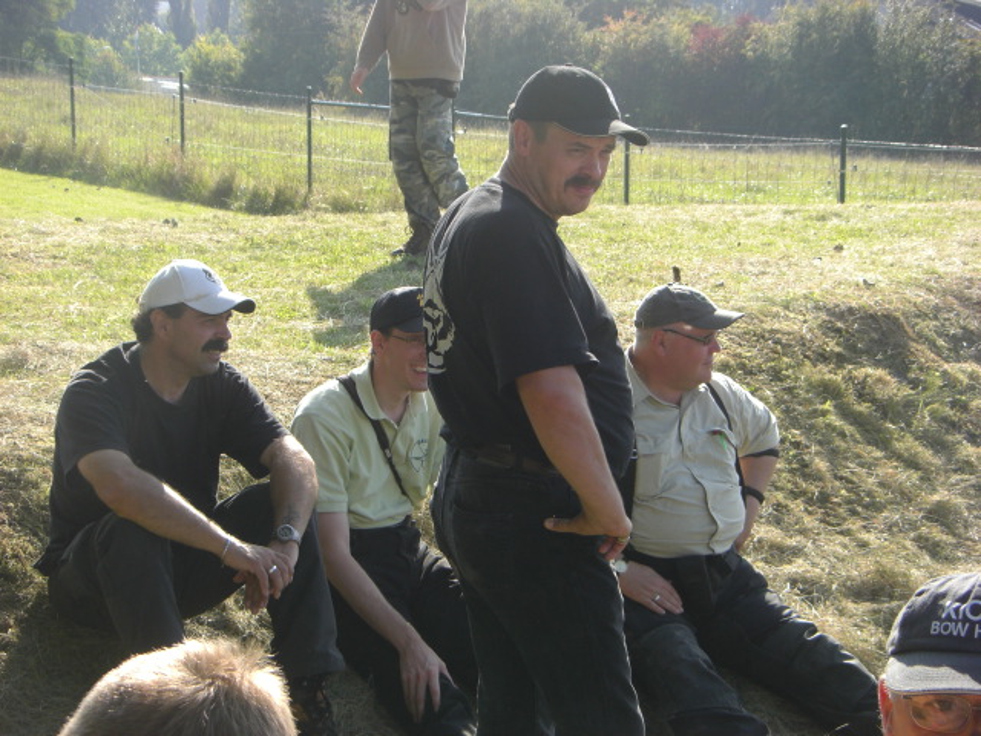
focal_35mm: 89
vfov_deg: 16.6
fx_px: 2522
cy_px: 368
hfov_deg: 22.0
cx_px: 490
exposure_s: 1/160
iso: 50
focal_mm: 14.7
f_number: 4.1
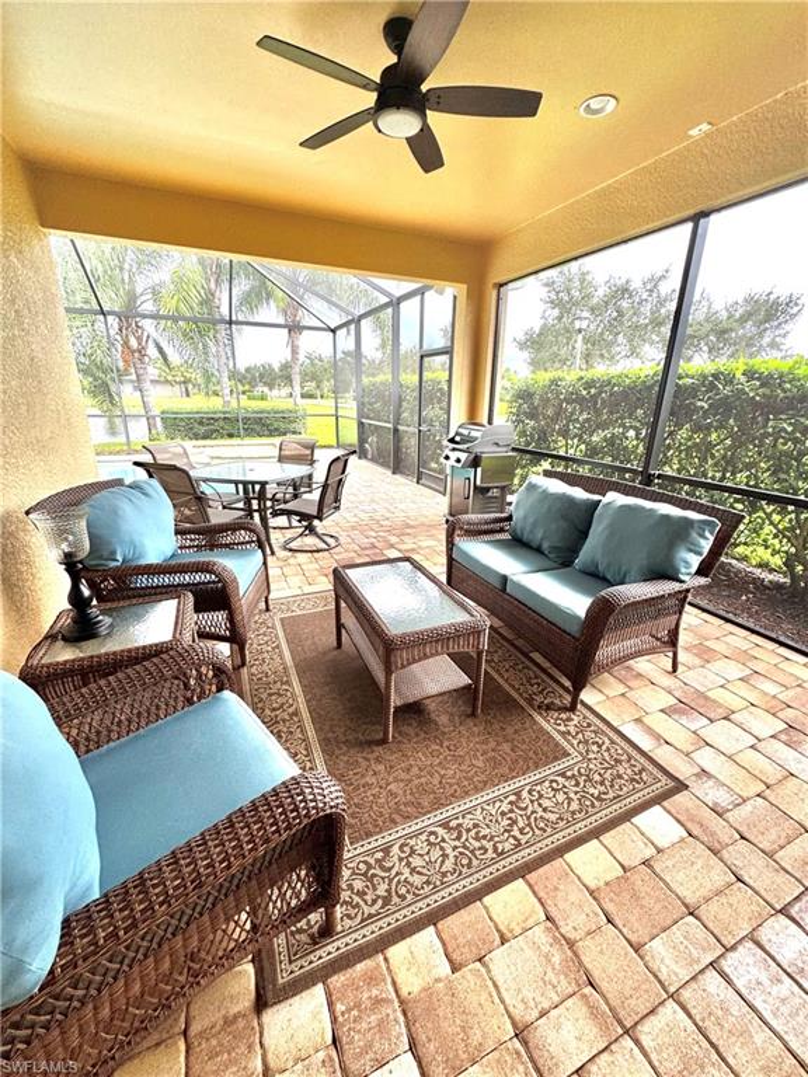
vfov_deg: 102.1
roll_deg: -2.1
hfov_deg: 85.7
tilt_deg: -18.6
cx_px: 404
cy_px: 538
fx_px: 436
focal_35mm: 14
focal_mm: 2.22
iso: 160
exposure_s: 1/120
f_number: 2.2
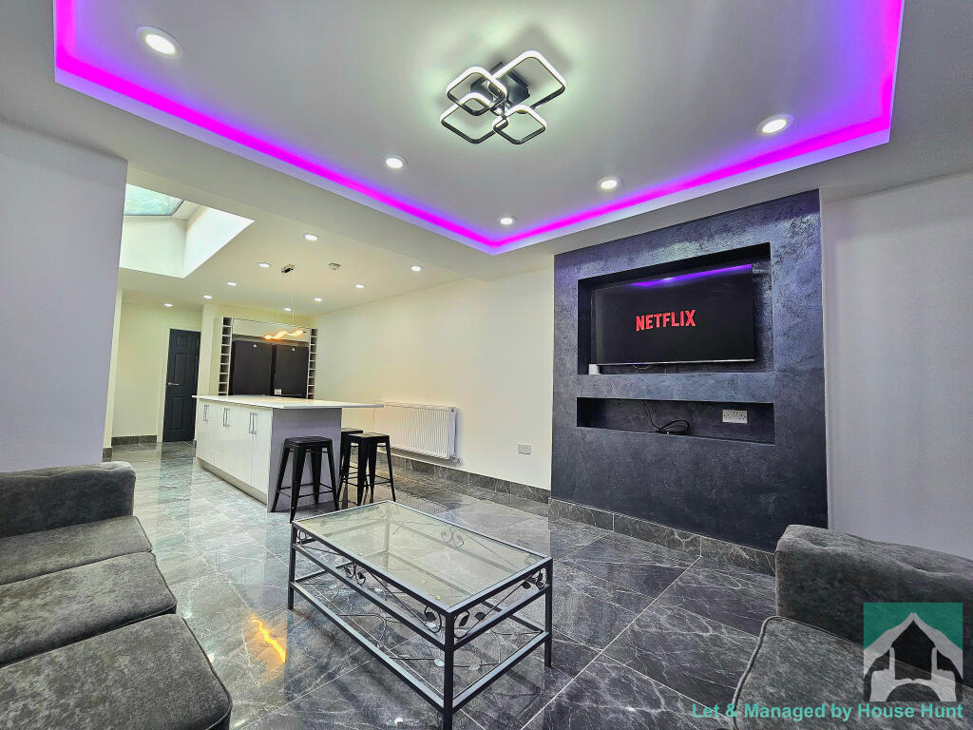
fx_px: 365
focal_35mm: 13
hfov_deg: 106.2
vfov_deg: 89.9
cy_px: 365
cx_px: 486
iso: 125
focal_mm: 2.2
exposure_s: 1/100
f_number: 2.2
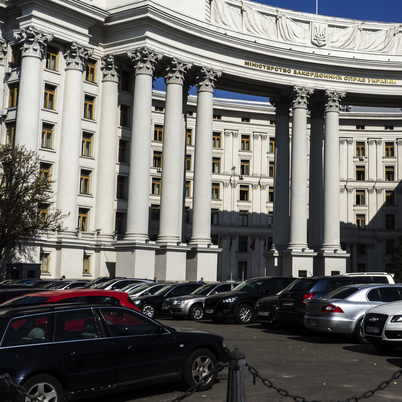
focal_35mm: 58
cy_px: 166
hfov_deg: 29.2
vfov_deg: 29.5
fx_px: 762
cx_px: 284
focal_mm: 19
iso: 200
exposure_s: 1/500
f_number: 11
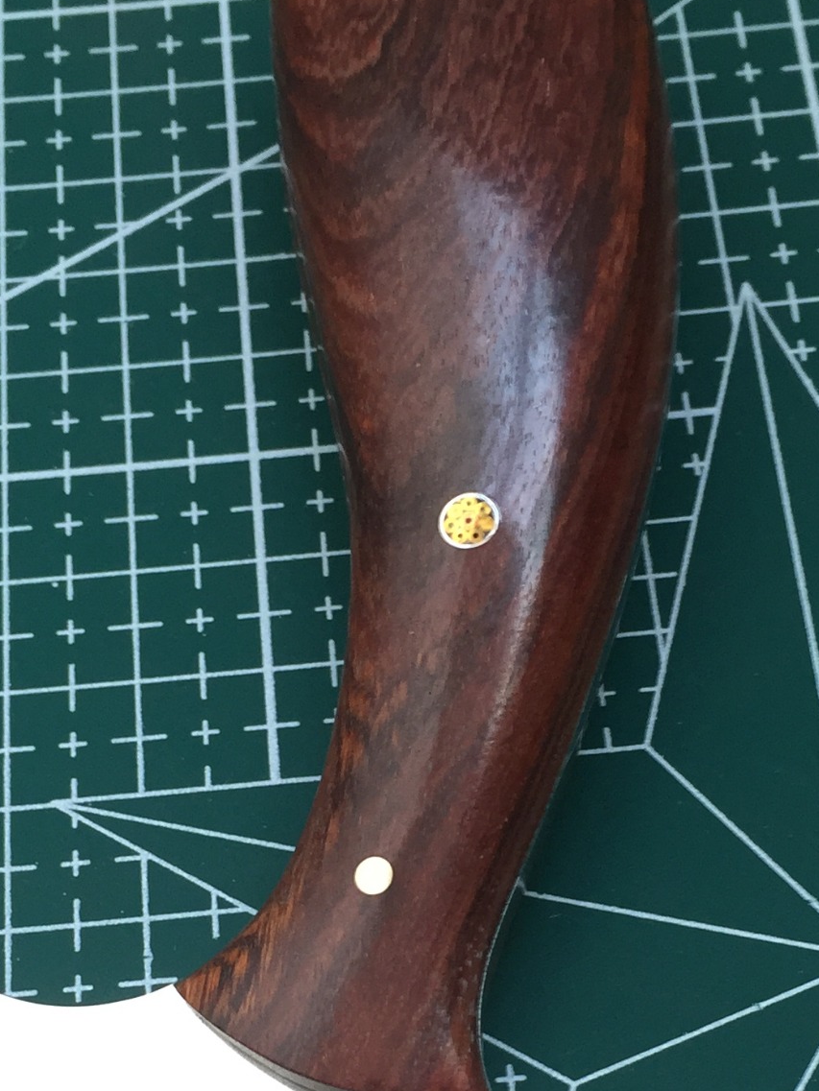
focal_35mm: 68
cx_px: 446
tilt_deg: -64.8
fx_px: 2145
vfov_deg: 27.9
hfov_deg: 21.6
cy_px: 889
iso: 100
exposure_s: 1/33
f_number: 2.2
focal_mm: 4.15
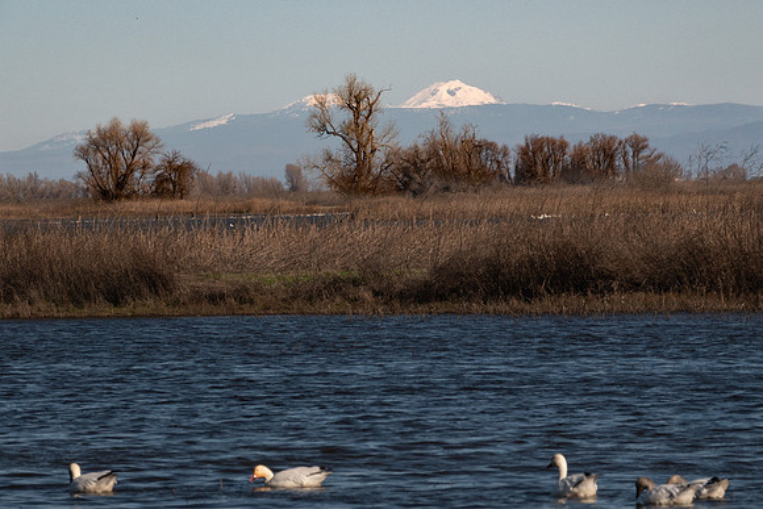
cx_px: 455
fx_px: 6898
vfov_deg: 4.2
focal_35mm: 325
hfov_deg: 6.3
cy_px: 181
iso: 100
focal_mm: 87.11
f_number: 5.6
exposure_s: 1/1250
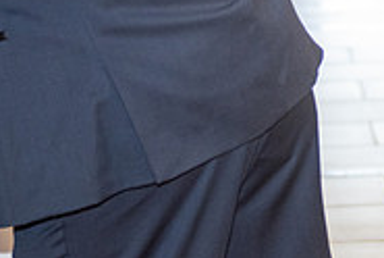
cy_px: -162
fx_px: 2447
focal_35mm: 229
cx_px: 280
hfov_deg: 9.0
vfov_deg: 5.9
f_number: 2.8
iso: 1000
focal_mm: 52
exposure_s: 1/160
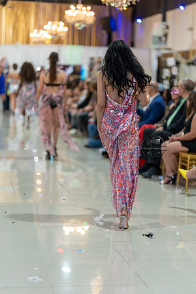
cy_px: 147
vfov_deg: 23.9
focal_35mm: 85
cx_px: 98
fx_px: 694
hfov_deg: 16.1
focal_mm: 85
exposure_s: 1/160
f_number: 1.4
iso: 160
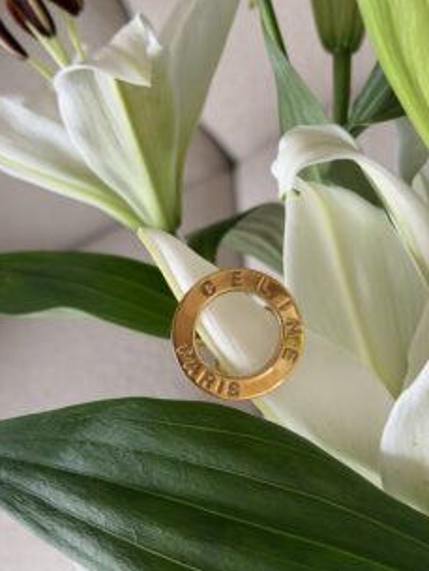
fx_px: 1040
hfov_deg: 23.3
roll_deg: +41.6
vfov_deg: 30.6
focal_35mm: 63
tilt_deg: -40.5
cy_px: 343
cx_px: 260
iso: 100
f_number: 1.78
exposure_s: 1/113
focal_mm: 6.76
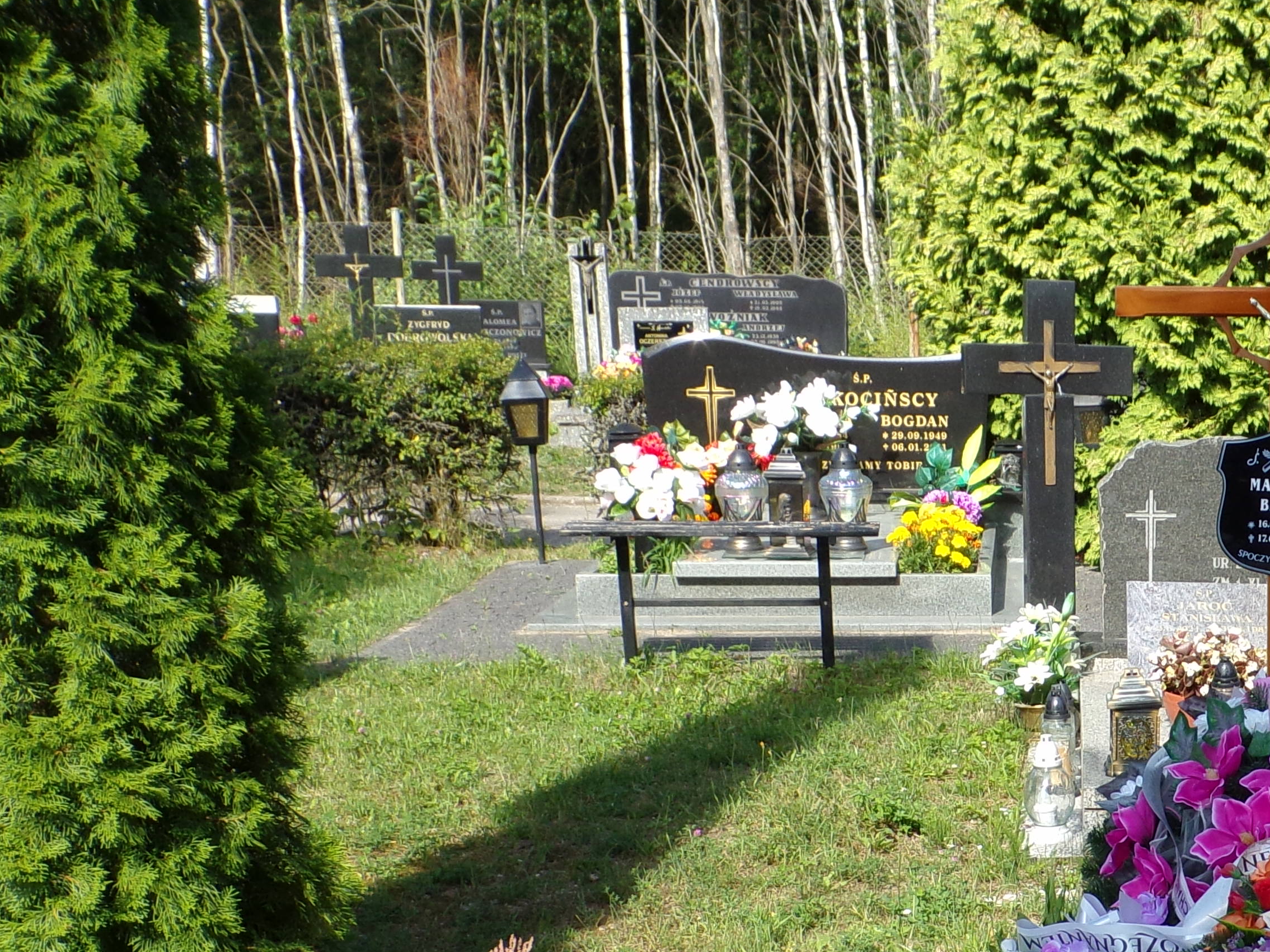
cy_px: 852
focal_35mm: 65
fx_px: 2384
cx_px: 1280
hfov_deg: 28.0
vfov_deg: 22.1
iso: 80
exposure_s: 1/250
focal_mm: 5.8
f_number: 4.6
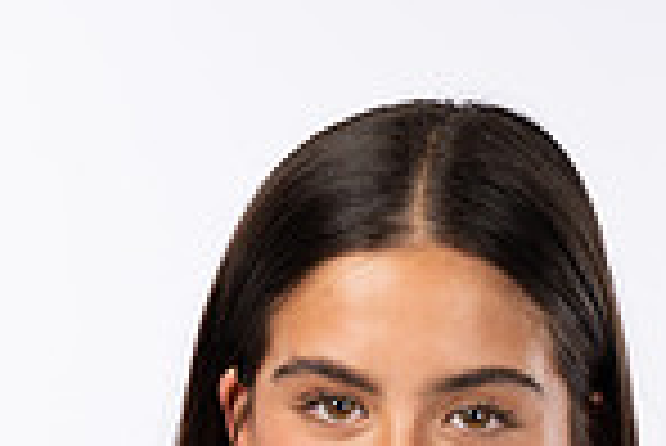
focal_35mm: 167
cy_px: 1009
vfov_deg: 7.7
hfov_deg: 12.3
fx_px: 3092
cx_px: 364
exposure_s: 1/250
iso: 200
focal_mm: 55
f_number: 7.1
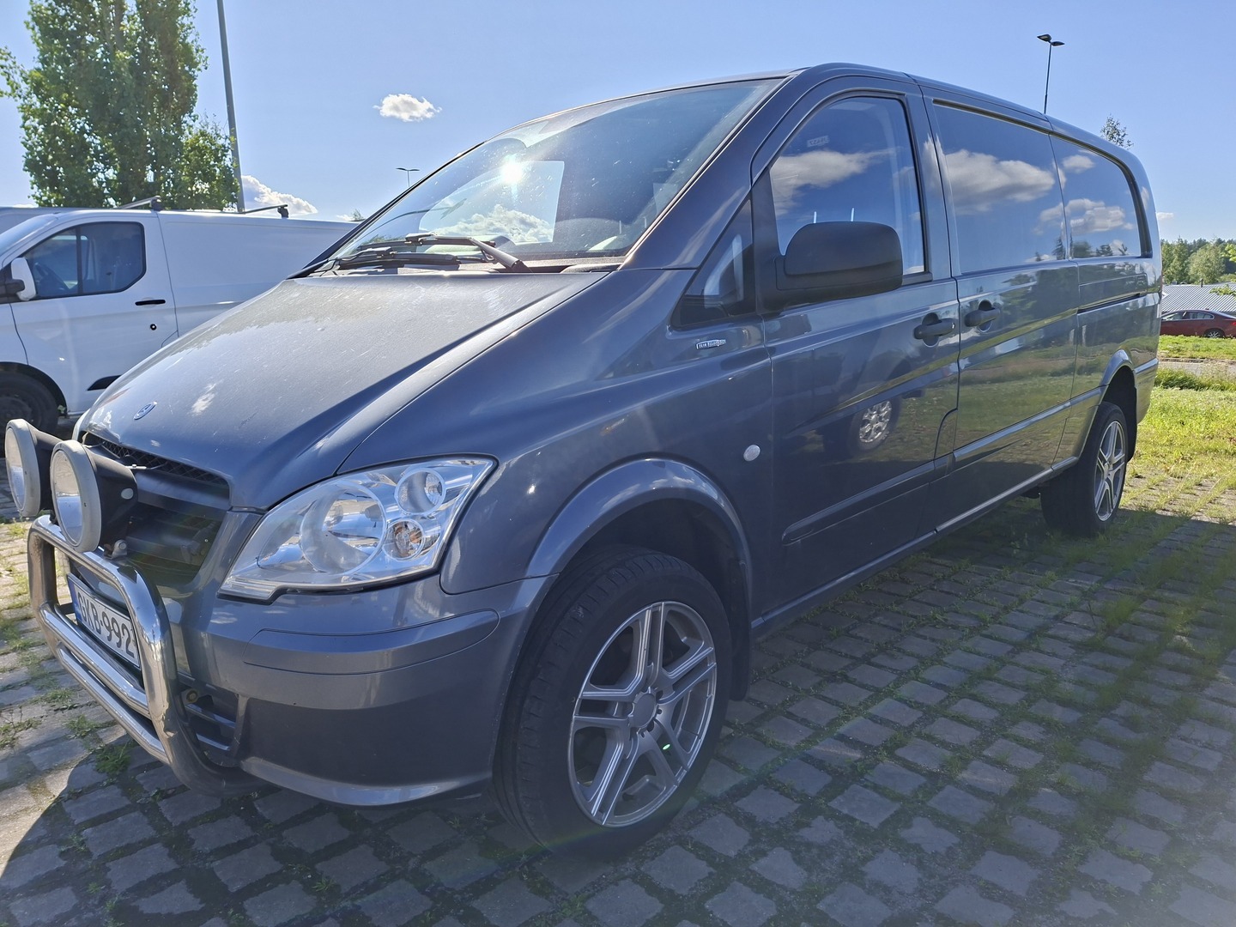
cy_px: 464
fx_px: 821
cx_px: 618
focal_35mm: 23
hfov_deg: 73.9
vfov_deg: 58.9
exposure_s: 1/1621
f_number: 1.8
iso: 40
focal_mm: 5.54
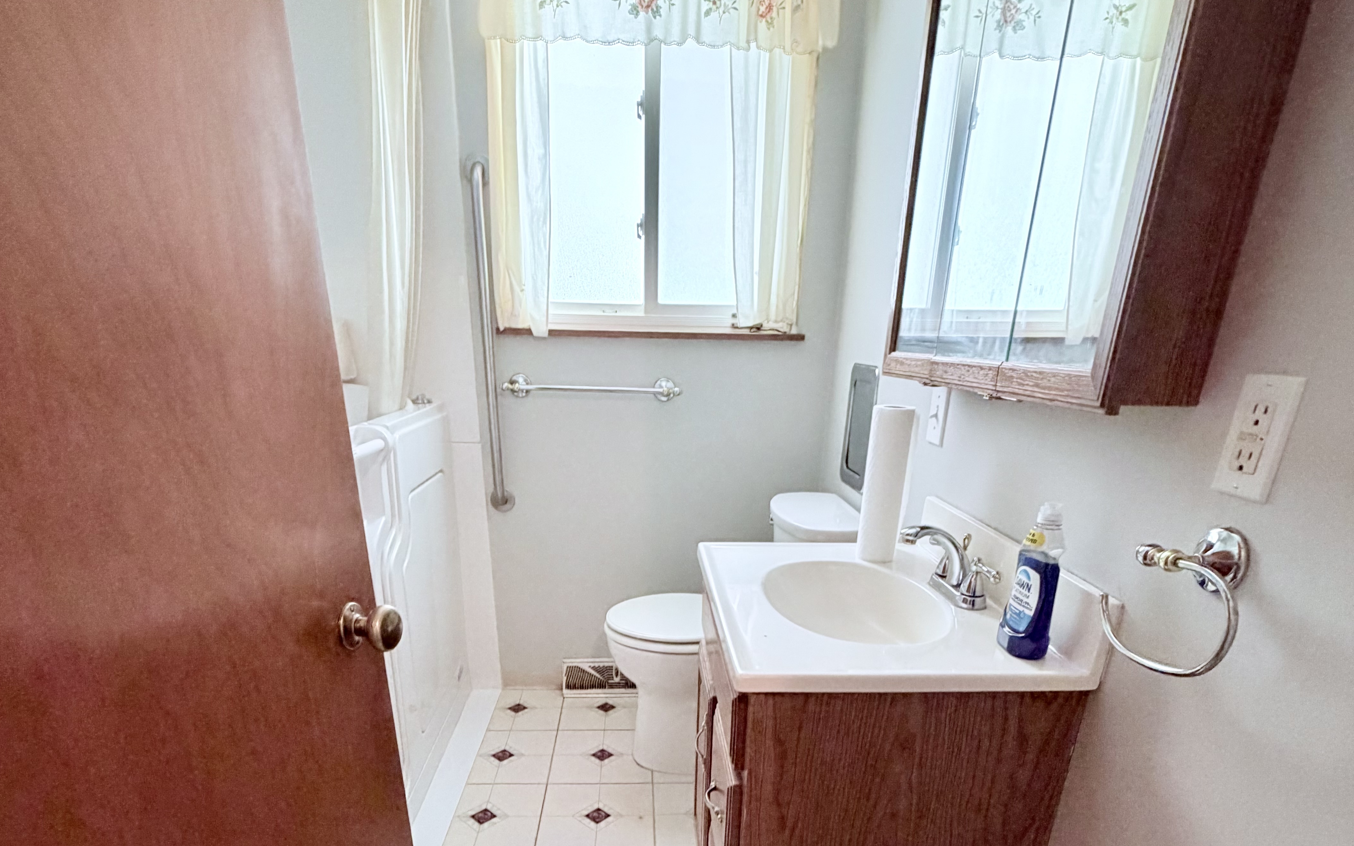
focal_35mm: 20
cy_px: 649
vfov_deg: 56.3
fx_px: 738
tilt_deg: -21.7
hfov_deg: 85.1
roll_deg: -2.5
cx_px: 670
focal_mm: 2.22
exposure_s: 1/60
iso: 320
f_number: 2.2
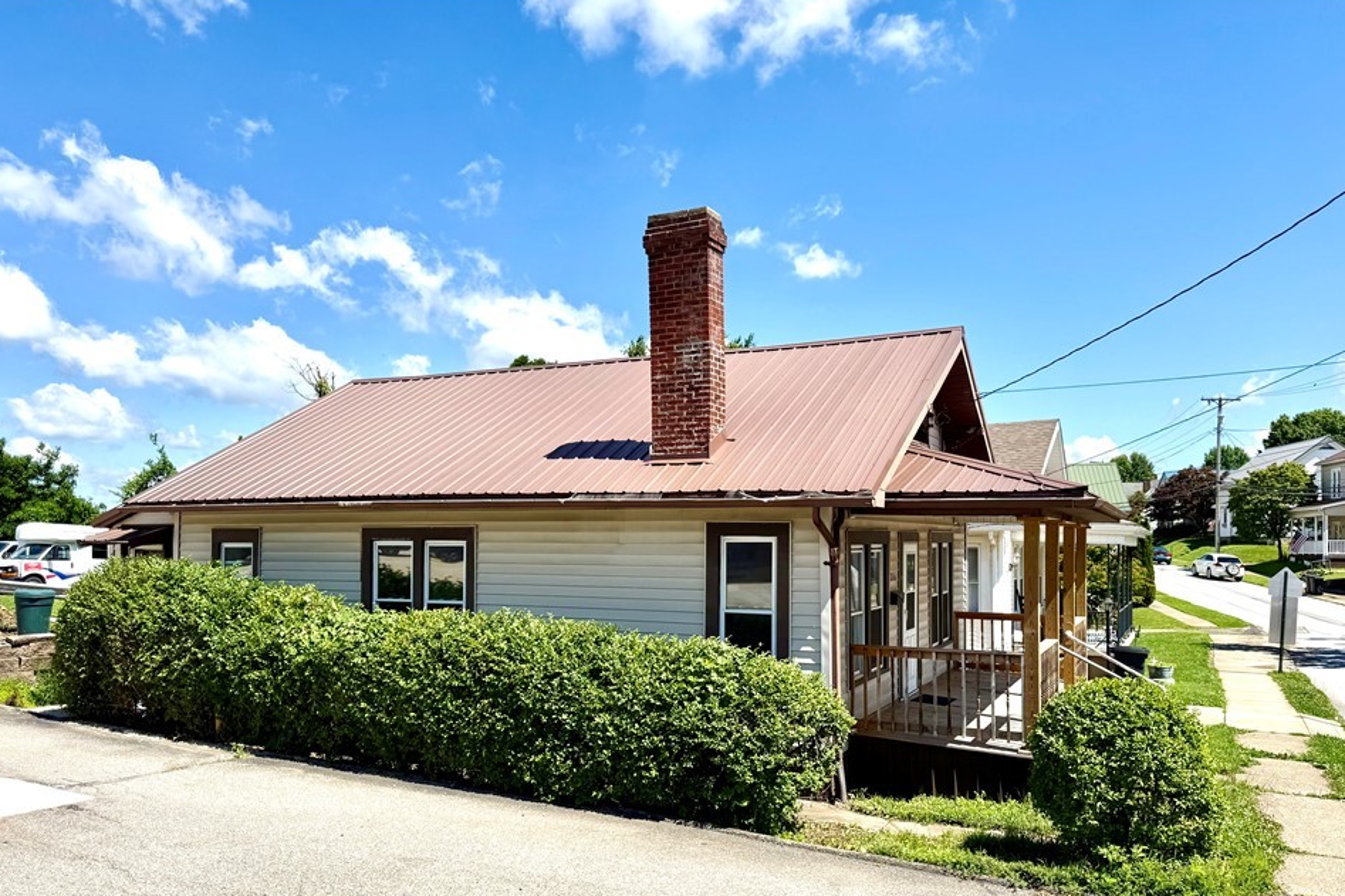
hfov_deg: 67.4
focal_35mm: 27
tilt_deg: +0.5
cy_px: 534
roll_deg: +0.1
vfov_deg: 47.7
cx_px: 686
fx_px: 1009
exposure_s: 1/5319
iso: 80
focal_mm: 6.76
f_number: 1.78
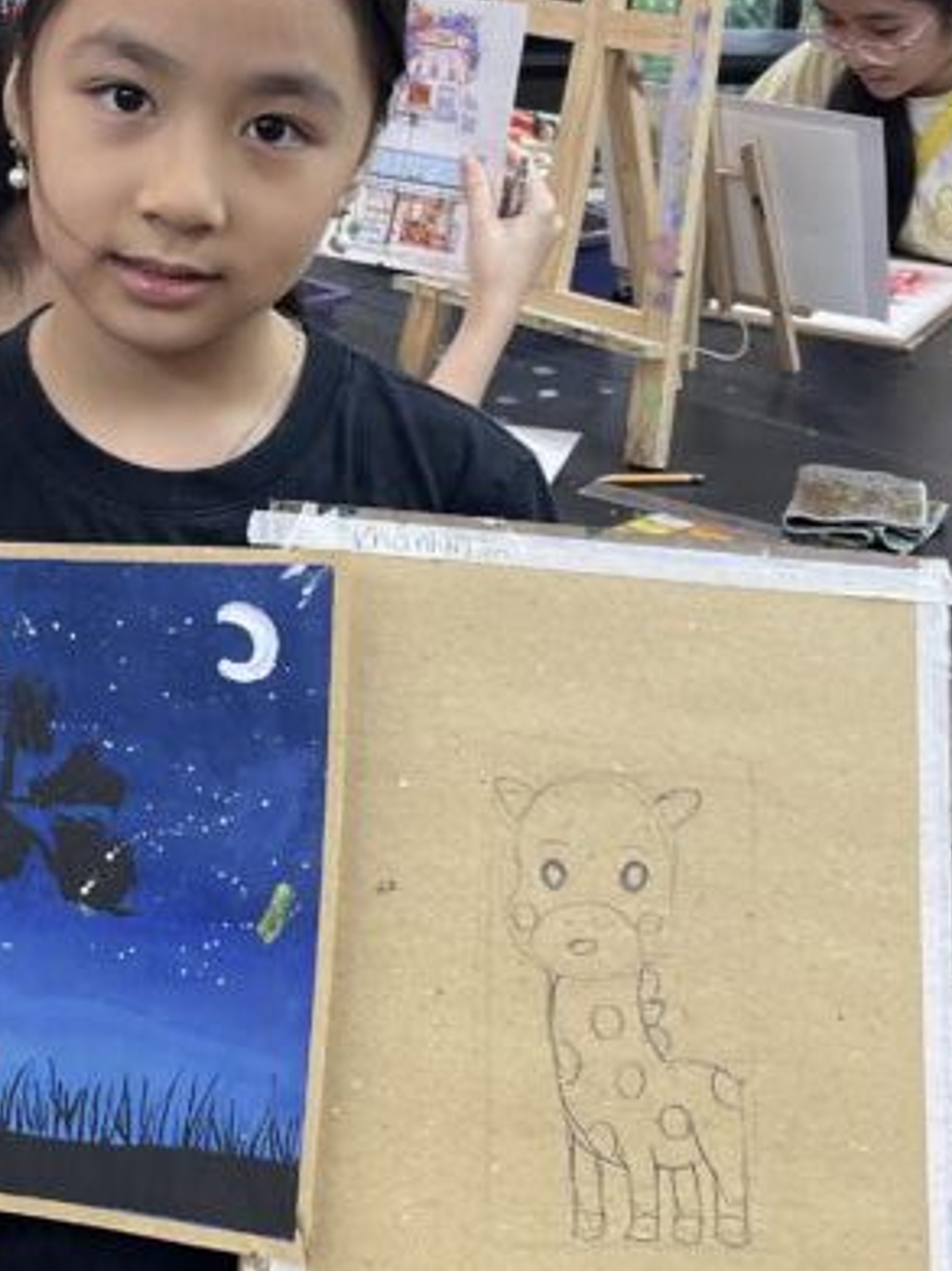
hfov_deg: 22.3
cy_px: 384
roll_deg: -0.1
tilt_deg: -18.3
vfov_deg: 30.0
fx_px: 2348
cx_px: 88
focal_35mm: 64
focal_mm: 5.1
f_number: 1.6
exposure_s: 1/121
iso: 100
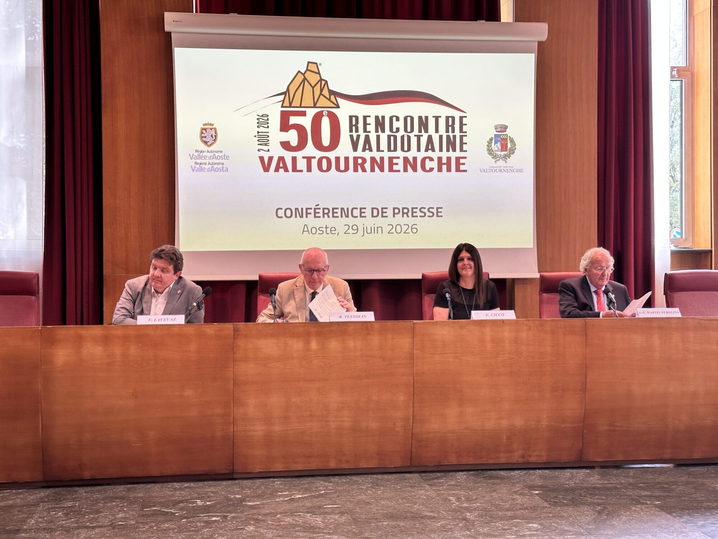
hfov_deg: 39.7
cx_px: 359
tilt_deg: +0.0
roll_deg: +0.7
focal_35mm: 48
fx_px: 996
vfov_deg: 30.3
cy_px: 270
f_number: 1.78
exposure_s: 1/50
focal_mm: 6.86
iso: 80
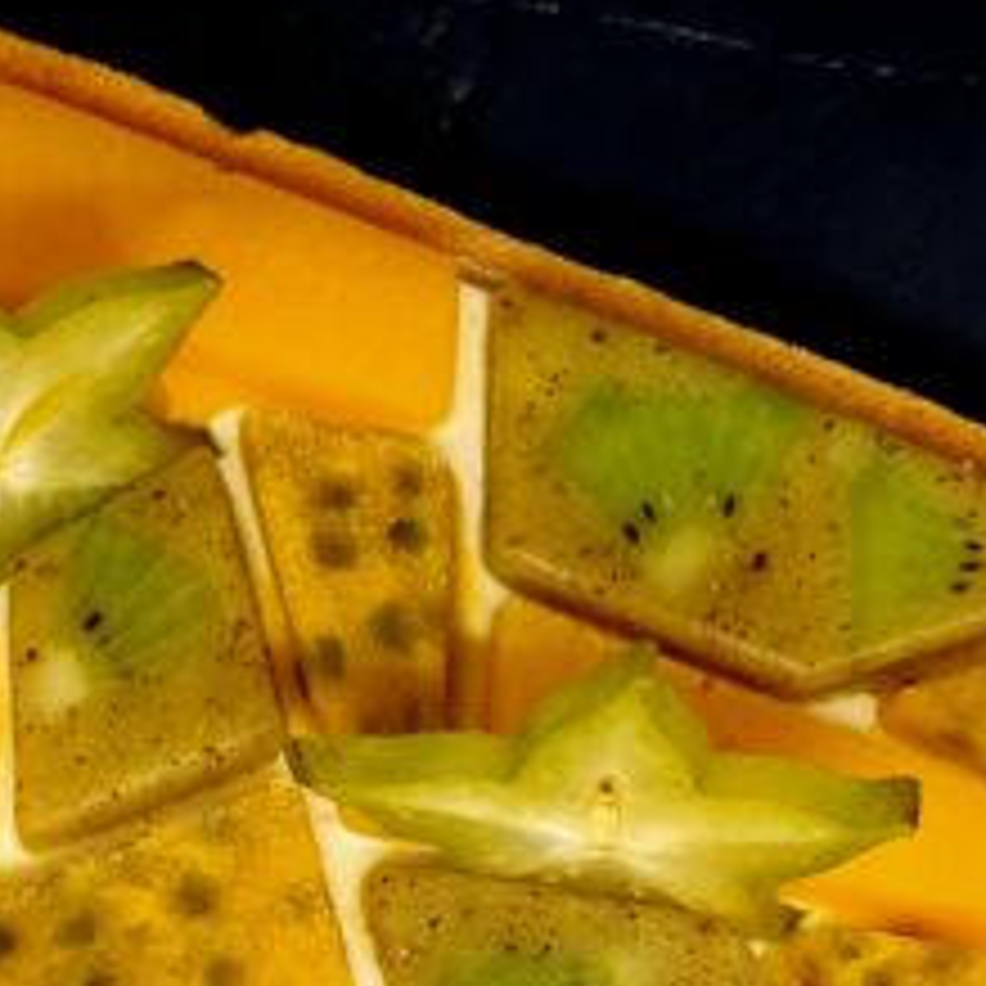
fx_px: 2030
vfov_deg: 24.4
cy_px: 1220
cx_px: 351
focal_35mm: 63
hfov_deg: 27.2
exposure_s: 1/50
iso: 50
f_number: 1.8
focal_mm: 5.4
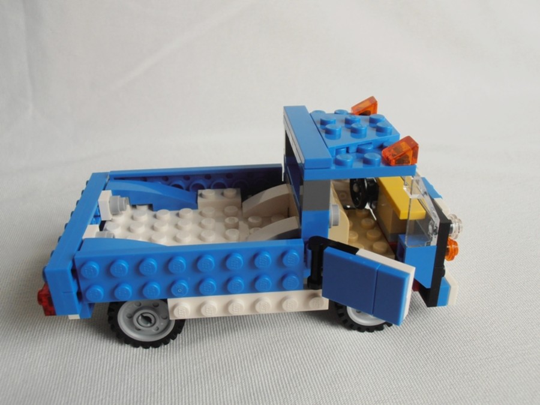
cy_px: 202
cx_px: 270
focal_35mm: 37
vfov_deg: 38.7
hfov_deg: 50.1
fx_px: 577
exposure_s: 1/200
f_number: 3.9
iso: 80
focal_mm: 6.61
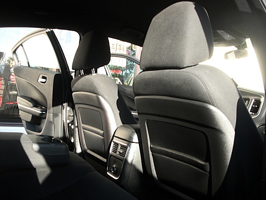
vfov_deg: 39.7
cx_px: 133
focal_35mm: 36
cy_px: 100
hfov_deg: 51.4
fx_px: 277
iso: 100
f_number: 2.8
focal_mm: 6.3
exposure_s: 1/125
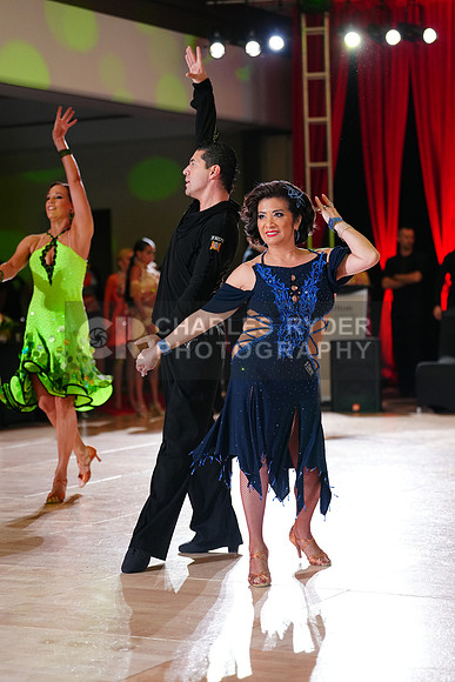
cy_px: 341
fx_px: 1572
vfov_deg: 24.5
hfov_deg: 16.5
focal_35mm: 83
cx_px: 228
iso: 2500
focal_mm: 83
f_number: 2.8
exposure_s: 1/400
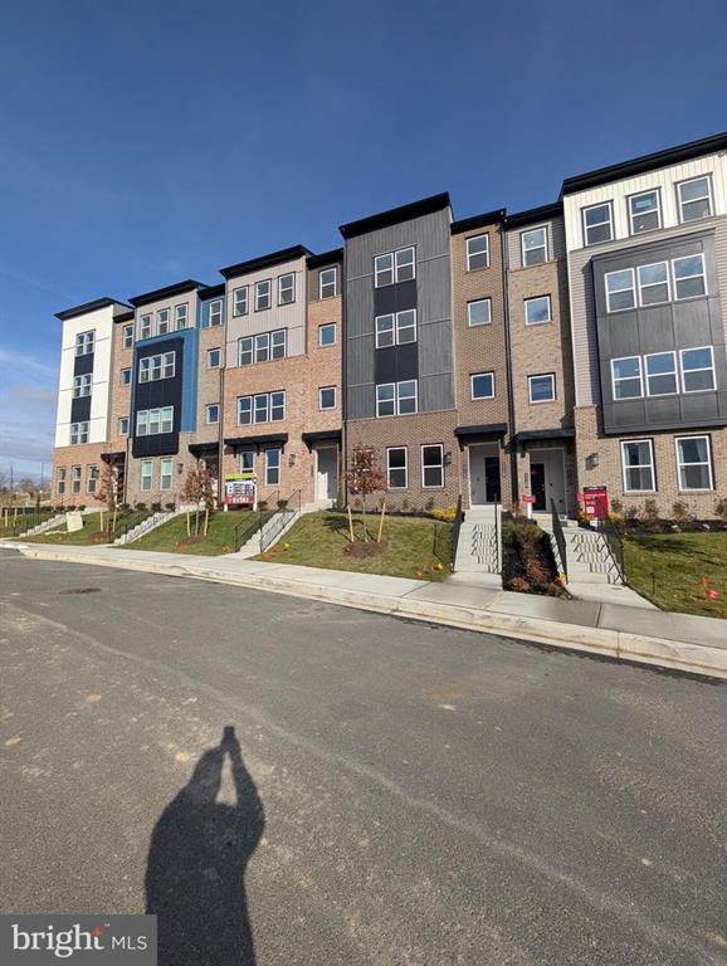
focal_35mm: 12
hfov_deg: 94.6
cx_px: 364
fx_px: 335
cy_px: 483
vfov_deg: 110.5
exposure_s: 1/5319
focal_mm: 2.02
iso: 54
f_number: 1.7
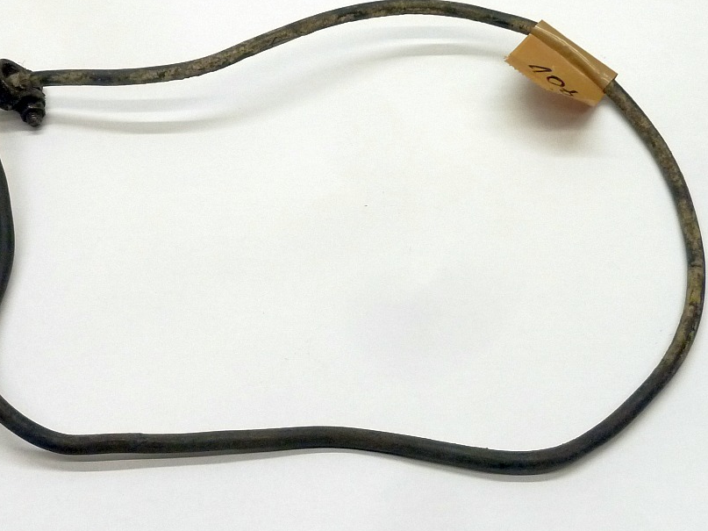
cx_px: 333
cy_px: 233
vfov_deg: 38.6
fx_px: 757
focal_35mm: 37
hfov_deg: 50.1
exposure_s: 1/30
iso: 250
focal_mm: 5.3
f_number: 3.5
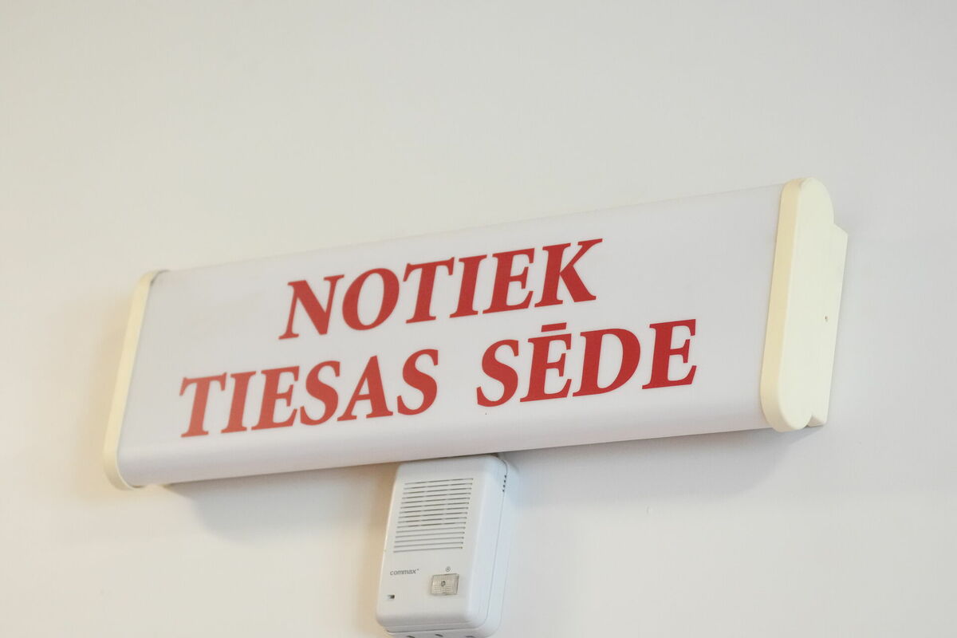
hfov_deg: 19.5
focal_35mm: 105
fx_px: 2791
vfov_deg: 13.0
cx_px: 478
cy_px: 319
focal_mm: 70
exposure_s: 1/250
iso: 6400
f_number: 2.8
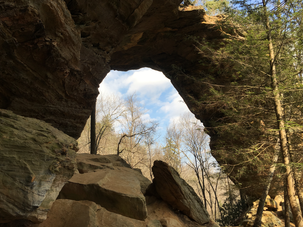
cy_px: 112
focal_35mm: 30
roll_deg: +2.2
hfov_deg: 60.0
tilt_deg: +16.4
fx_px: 263
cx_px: 149
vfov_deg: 46.8
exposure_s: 1/641
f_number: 2.2
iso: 25
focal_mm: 4.15
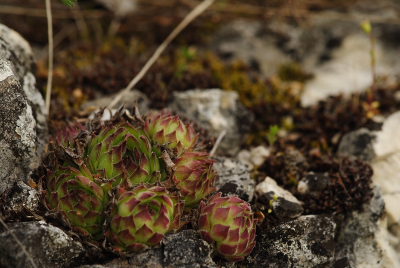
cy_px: 134
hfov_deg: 16.0
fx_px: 1419
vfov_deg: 10.8
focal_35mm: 128
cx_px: 200
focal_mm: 85
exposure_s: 1/160
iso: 100
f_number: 6.3
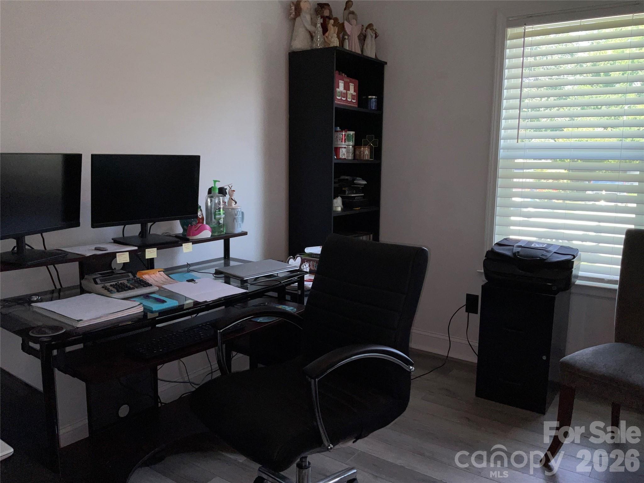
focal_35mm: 29
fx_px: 540
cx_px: 322
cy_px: 242
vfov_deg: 48.2
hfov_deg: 61.7
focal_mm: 3
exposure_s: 1/98
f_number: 1.8
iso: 16
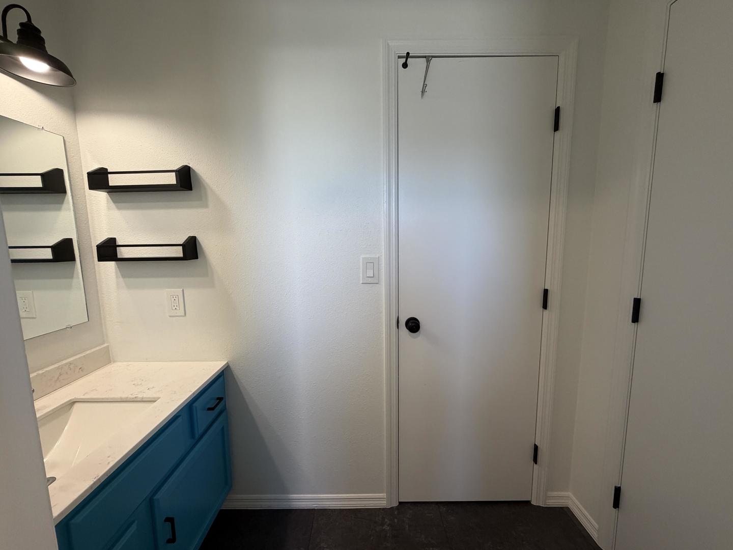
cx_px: 366
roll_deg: +1.1
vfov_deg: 85.7
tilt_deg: -7.3
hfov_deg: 102.1
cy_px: 275
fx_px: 296
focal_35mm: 14
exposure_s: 1/120
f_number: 2.2
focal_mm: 2.22
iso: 200
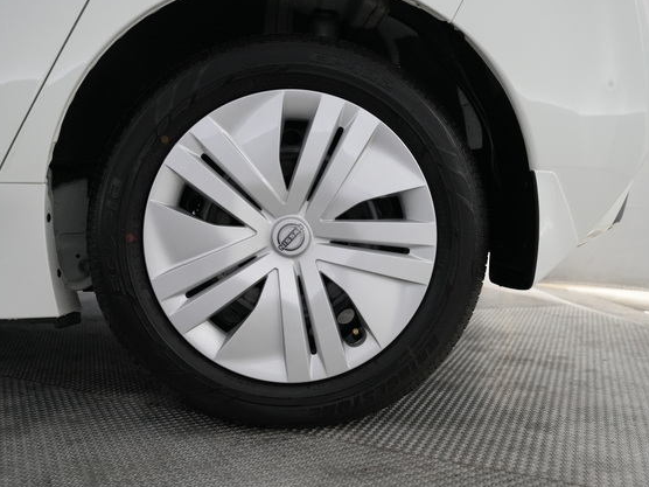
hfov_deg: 58.2
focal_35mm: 31
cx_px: 288
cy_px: 244
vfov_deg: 45.4
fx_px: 581
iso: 3200
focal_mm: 28
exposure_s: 1/160
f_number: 4
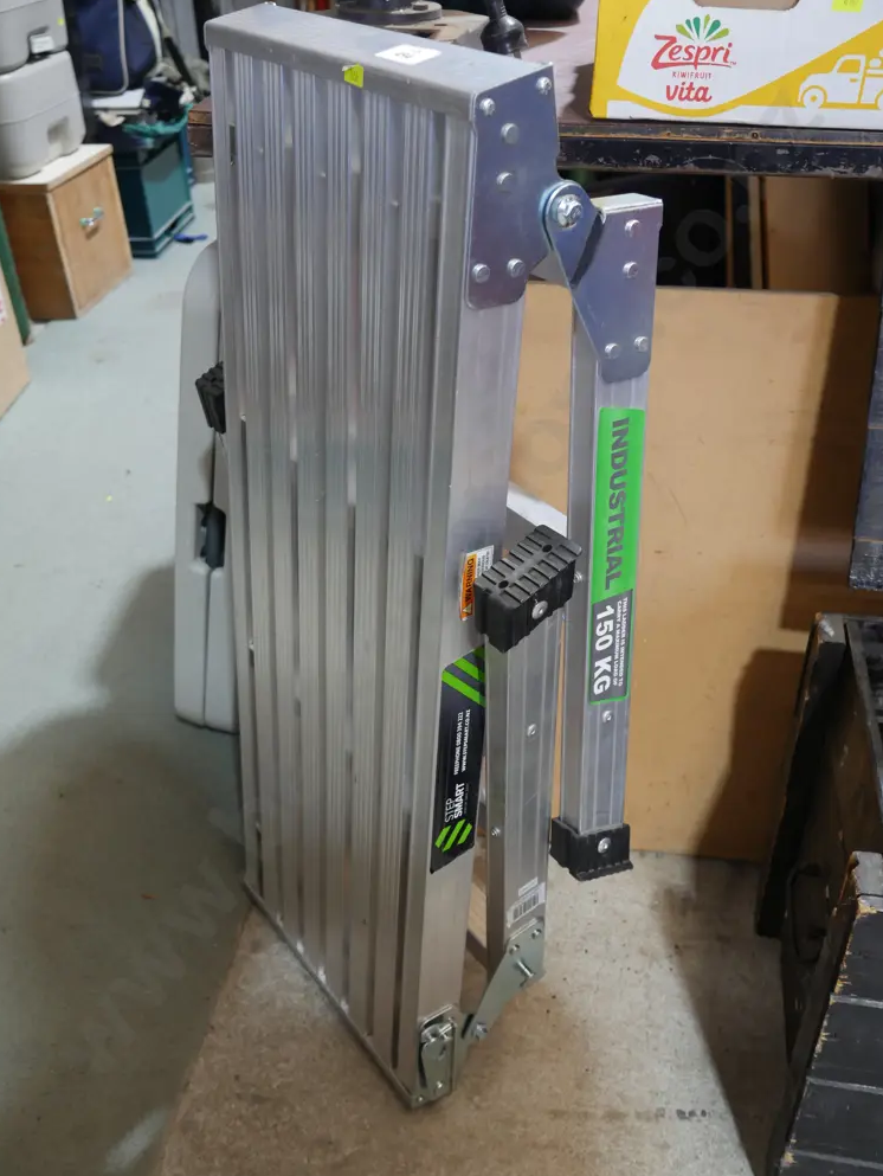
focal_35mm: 33
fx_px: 1121
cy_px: 587
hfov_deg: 43.0
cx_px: 440
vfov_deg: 55.3
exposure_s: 1/60
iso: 640
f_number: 3.6
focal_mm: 16
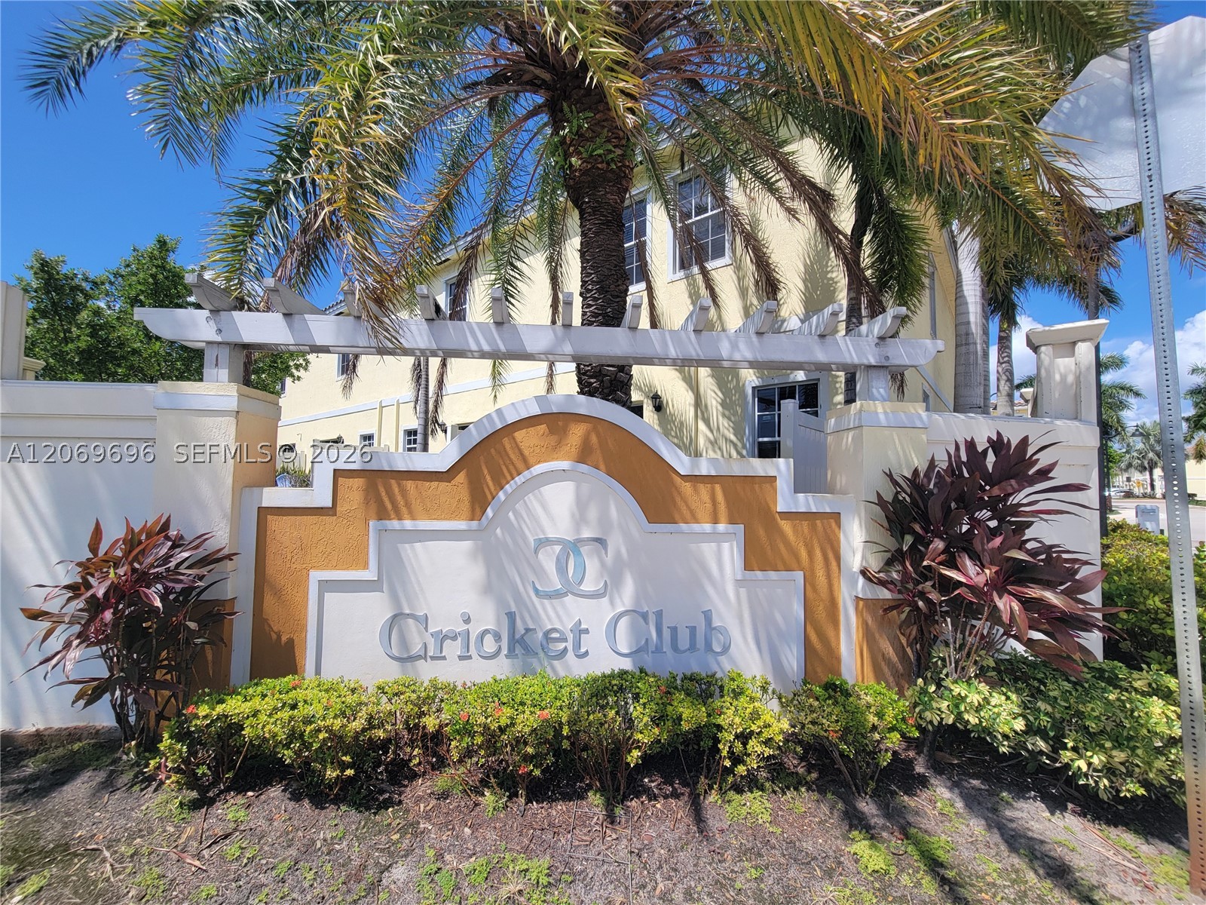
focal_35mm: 13
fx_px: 453
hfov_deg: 106.2
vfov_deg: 89.9
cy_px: 452
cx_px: 603
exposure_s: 1/1395
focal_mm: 2.2
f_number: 2.2
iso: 50
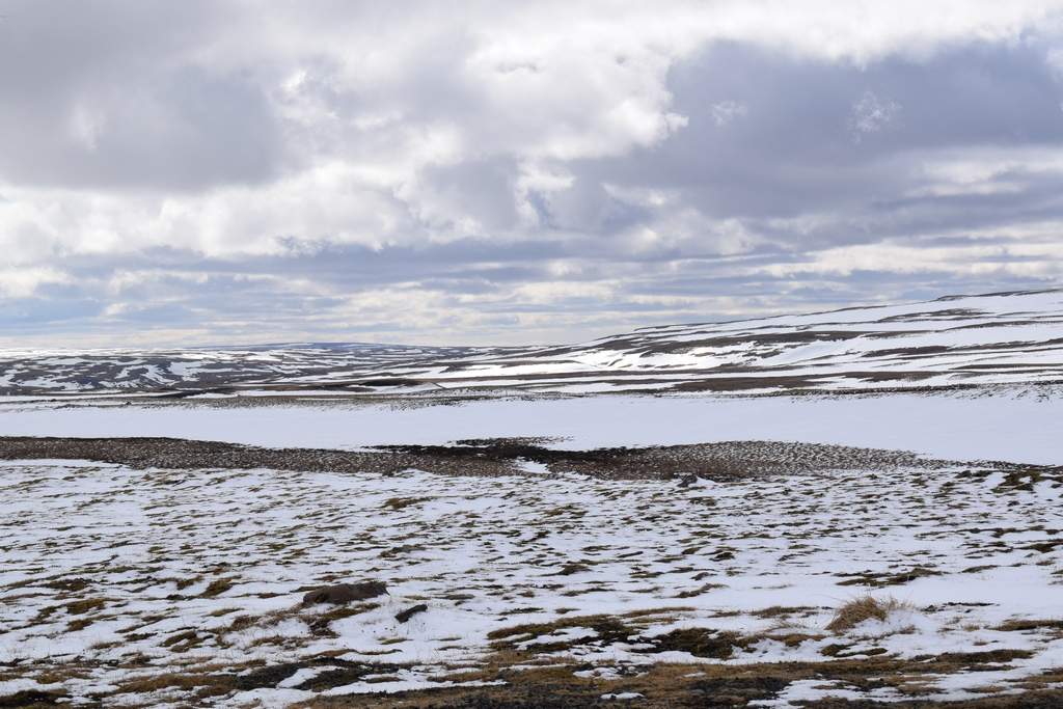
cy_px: 354
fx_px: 2436
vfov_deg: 16.6
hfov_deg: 24.6
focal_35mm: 82
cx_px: 532
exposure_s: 1/500
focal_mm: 55
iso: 200
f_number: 11
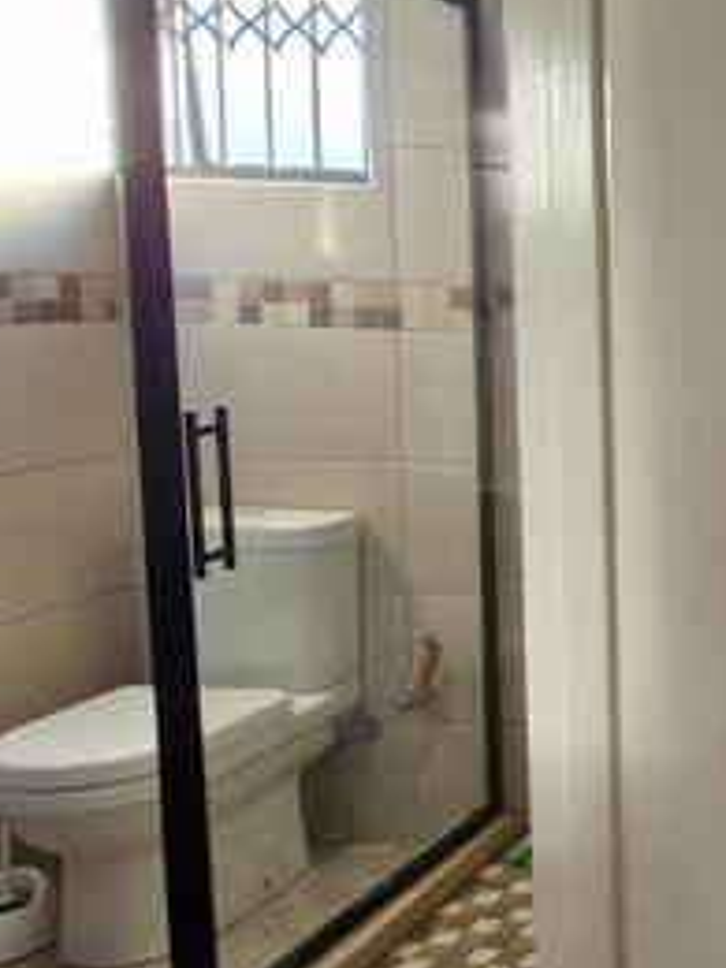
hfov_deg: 24.3
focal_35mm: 40
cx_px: 1188
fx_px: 1119
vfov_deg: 46.7
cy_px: 432
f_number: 2.2
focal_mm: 1.74
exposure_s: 1/50
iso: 200
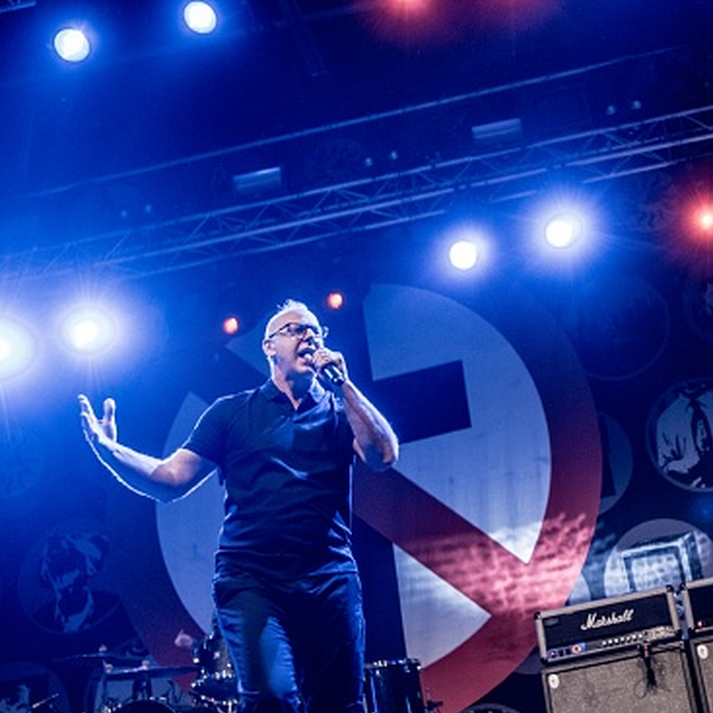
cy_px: 374
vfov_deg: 34.0
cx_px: 643
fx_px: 1165
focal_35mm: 50
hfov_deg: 32.3
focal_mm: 30
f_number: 2.8
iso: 800
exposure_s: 1/100
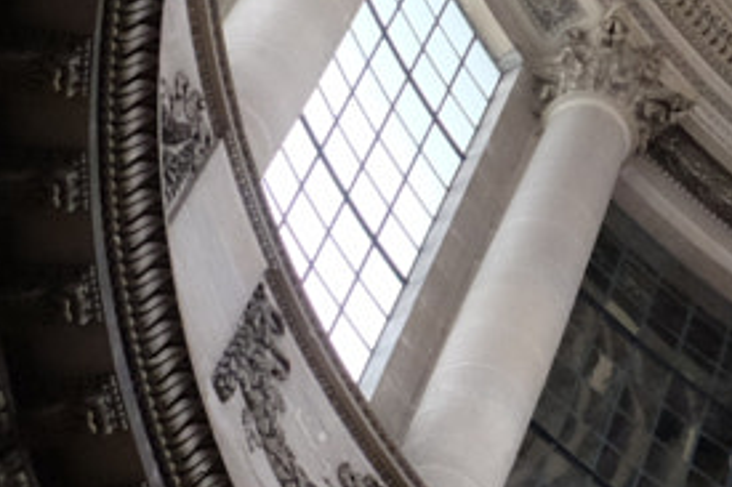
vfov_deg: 6.7
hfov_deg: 9.5
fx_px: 4145
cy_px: 86
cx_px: 1427
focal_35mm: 204
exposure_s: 1/90
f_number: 7.1
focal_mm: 23.3
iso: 3200
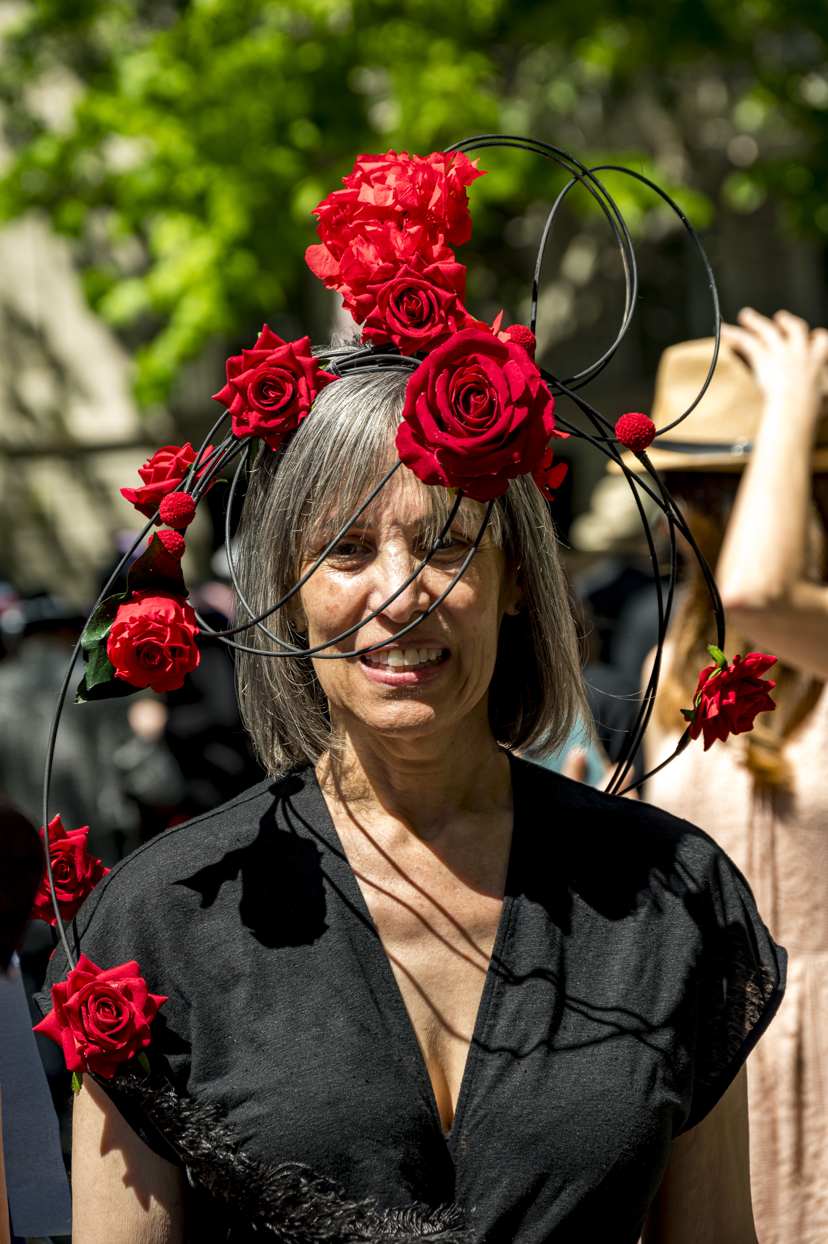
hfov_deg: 10.5
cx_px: 414
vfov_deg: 15.8
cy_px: 622
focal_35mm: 130
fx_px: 4491
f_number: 6.3
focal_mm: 130
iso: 125
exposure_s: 1/320
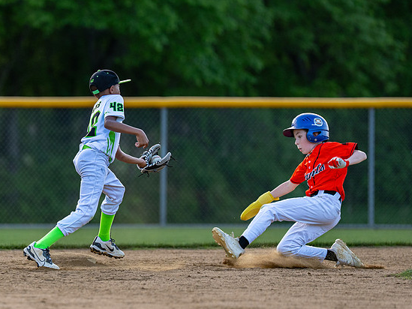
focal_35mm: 398
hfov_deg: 5.0
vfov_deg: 3.7
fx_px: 4738
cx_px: 59
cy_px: 149
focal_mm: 200
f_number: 2.8
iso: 500
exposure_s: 1/2000
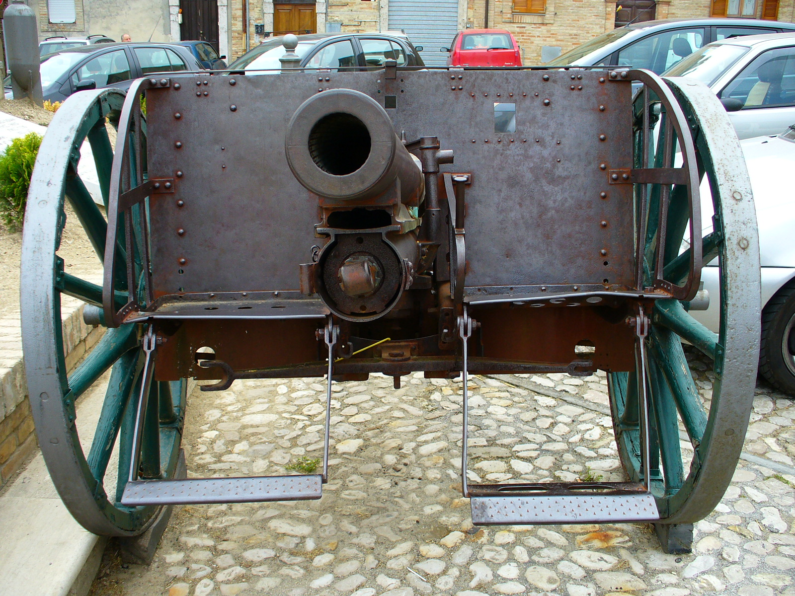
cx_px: 398
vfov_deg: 38.7
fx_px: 850
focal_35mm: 37
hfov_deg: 50.1
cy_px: 298
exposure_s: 1/250
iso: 80
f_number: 2.8
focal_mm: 6.1
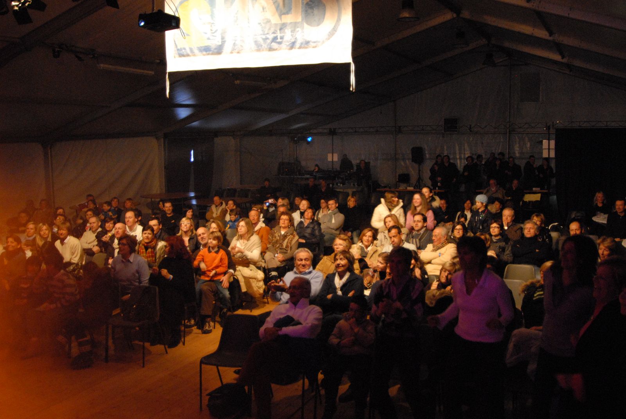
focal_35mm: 36
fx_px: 627
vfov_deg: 37.0
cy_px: 210
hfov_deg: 53.1
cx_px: 313
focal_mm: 24
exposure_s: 1/30
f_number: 3.5
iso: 1600
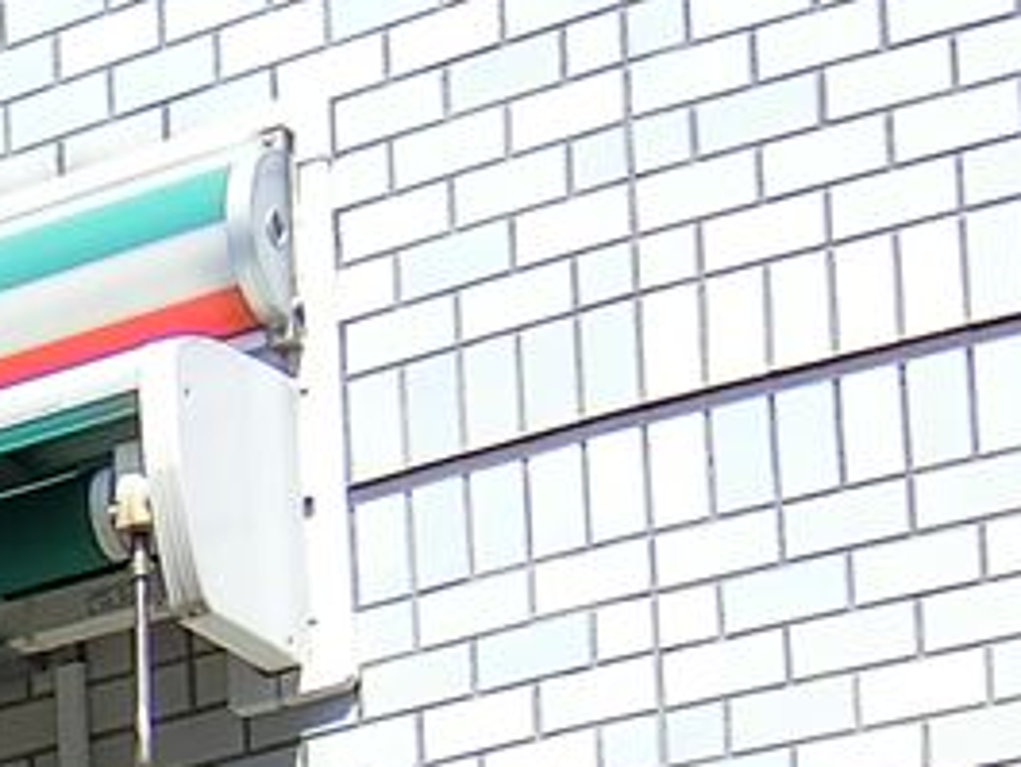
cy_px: 2085
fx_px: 5341
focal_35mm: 181
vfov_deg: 7.5
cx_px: -1684
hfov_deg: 9.4
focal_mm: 6.4
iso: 80
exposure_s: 1/640
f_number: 3.3
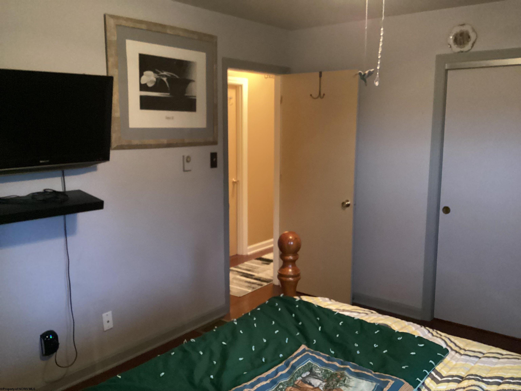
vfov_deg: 45.4
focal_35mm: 31
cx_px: 260
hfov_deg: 58.4
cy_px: 196
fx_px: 467
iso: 640
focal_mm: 3.3
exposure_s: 1/20
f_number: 2.4
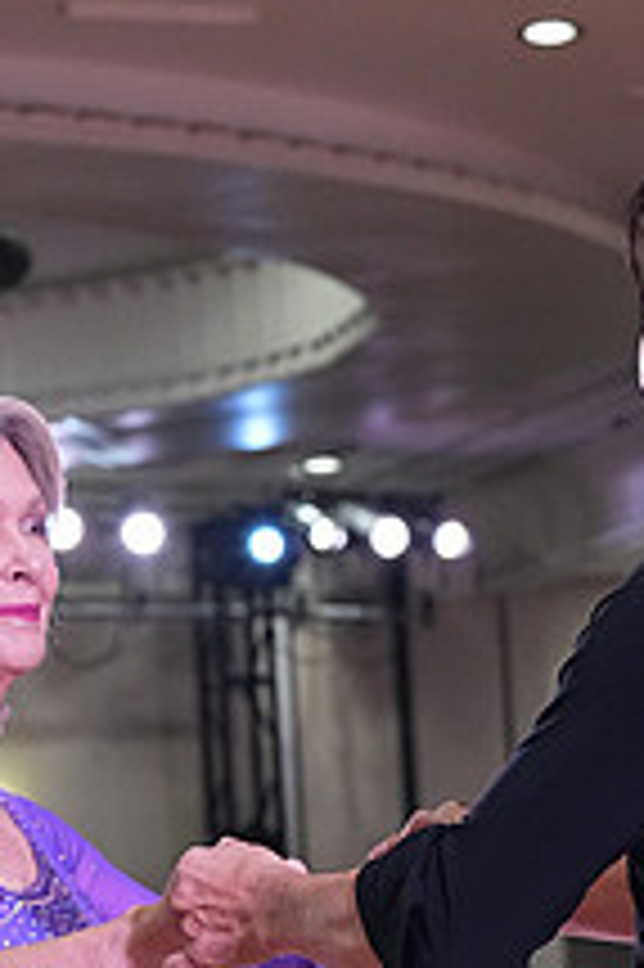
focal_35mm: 189
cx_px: 511
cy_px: 1229
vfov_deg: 10.7
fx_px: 5079
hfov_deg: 7.2
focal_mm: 70
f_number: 5.6
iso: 5000
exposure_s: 1/320
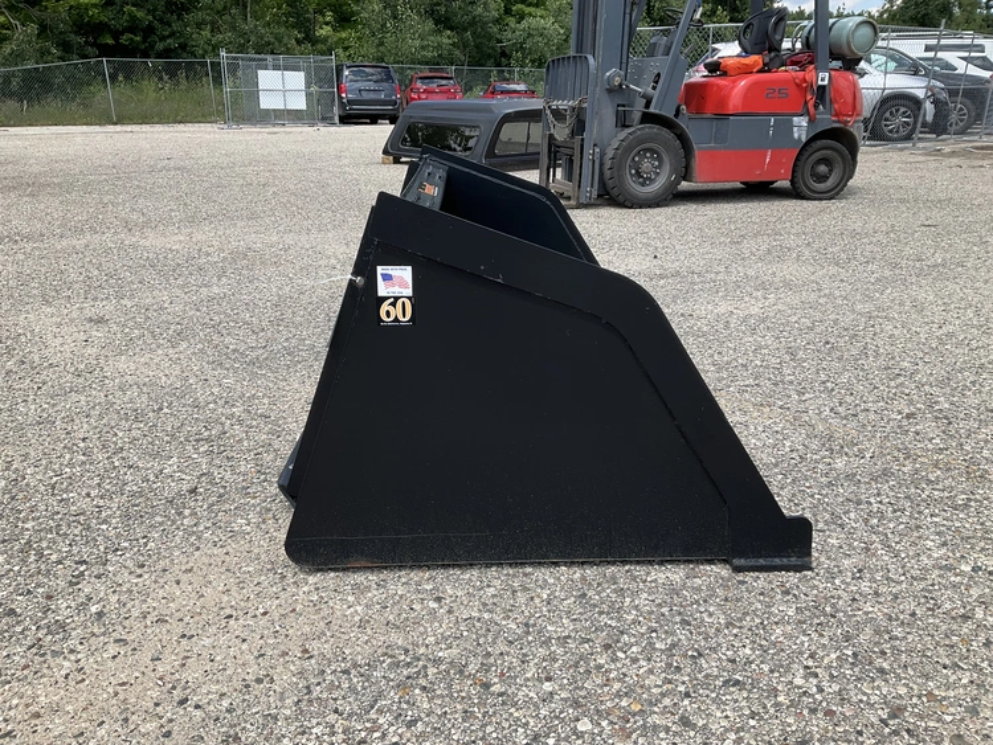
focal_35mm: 29
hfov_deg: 61.6
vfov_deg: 48.3
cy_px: 372
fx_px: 832
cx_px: 496
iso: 25
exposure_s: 1/1250
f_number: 1.8
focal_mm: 3
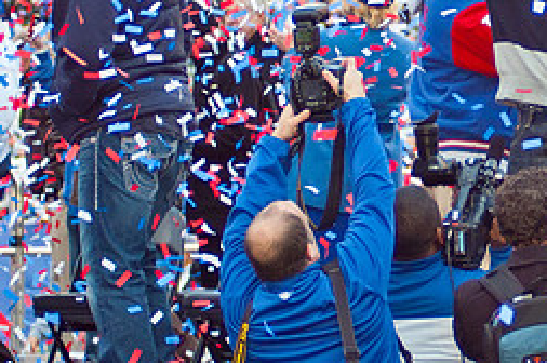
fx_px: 4097
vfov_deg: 5.1
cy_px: 47
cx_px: 467
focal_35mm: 270
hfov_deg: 7.6
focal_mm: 70
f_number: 4
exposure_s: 1/250
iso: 320
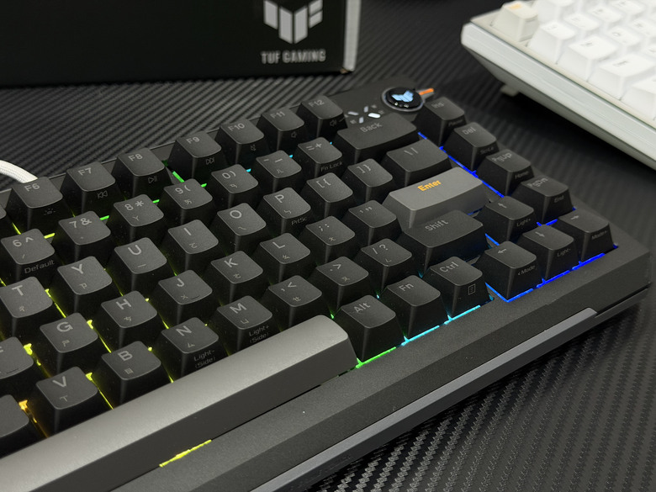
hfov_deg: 39.7
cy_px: 246
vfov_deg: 30.3
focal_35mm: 48
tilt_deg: -32.8
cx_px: 328
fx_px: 910
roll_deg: -0.8
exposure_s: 1/40
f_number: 1.78
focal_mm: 6.76
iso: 320
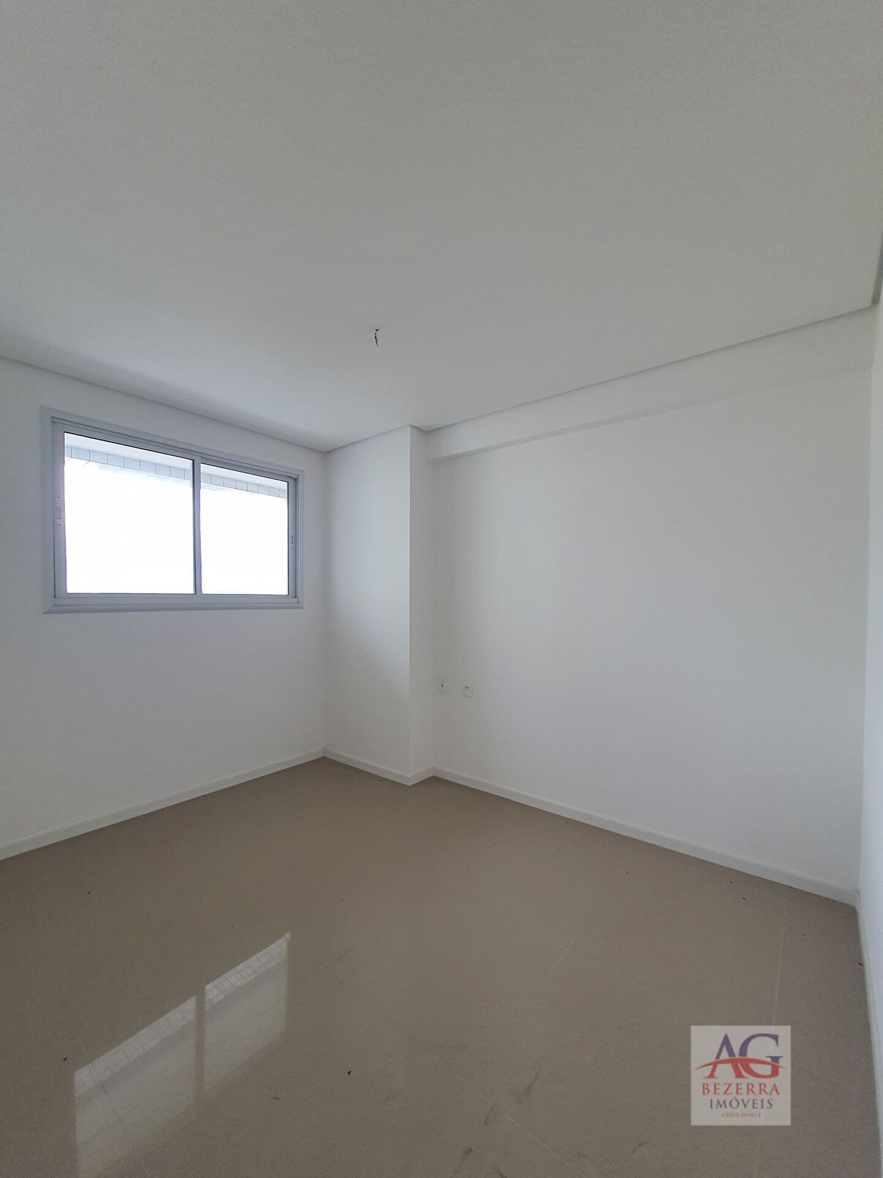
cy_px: 589
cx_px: 442
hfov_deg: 89.9
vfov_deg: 106.2
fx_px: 442
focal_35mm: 13
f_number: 2.2
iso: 50
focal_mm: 1.74
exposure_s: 1/137
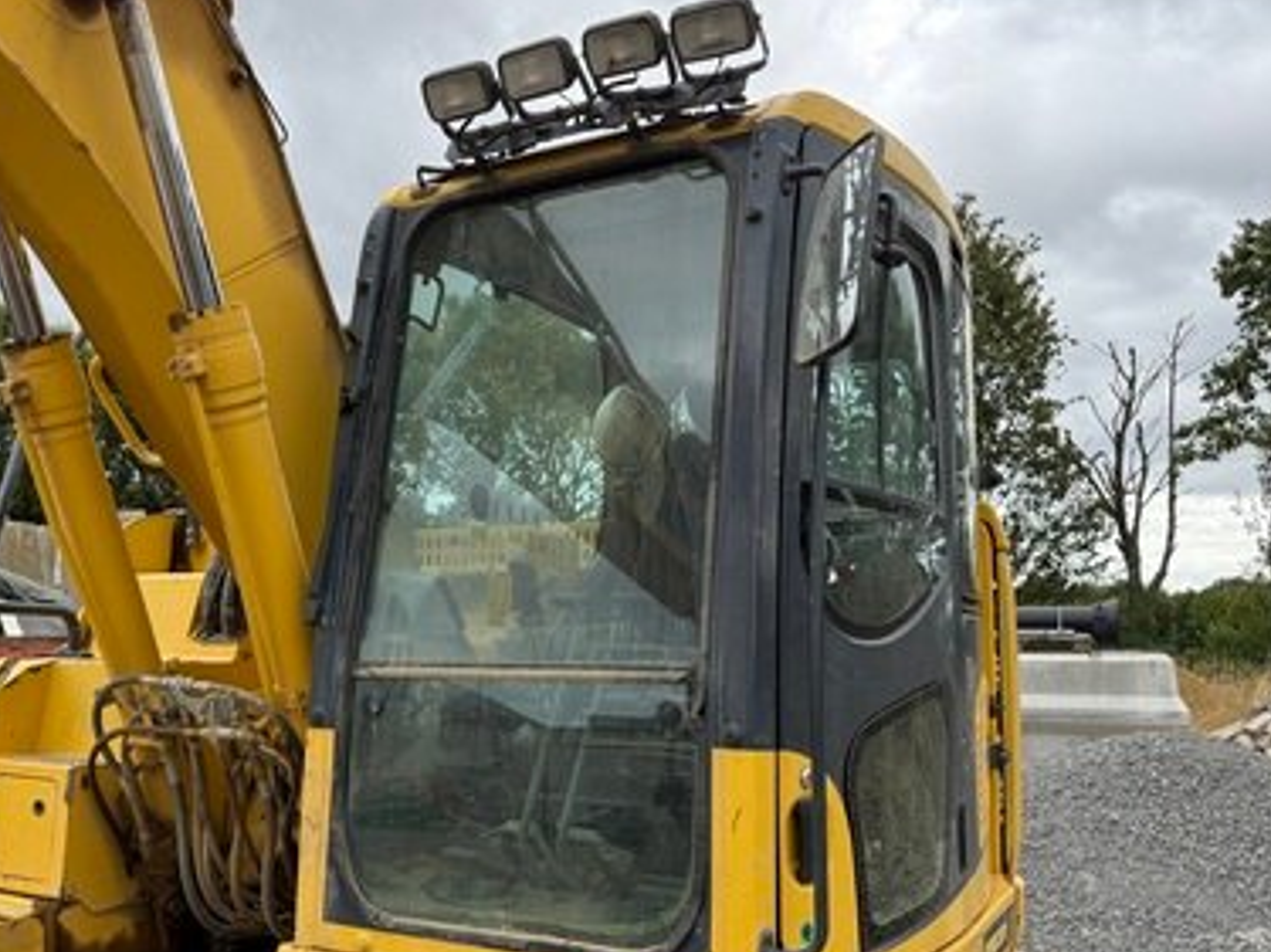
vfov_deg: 44.1
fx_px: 1175
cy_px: 534
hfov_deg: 56.4
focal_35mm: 32
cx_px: 508
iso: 100
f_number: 1.78
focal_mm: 6.76
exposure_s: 1/1618
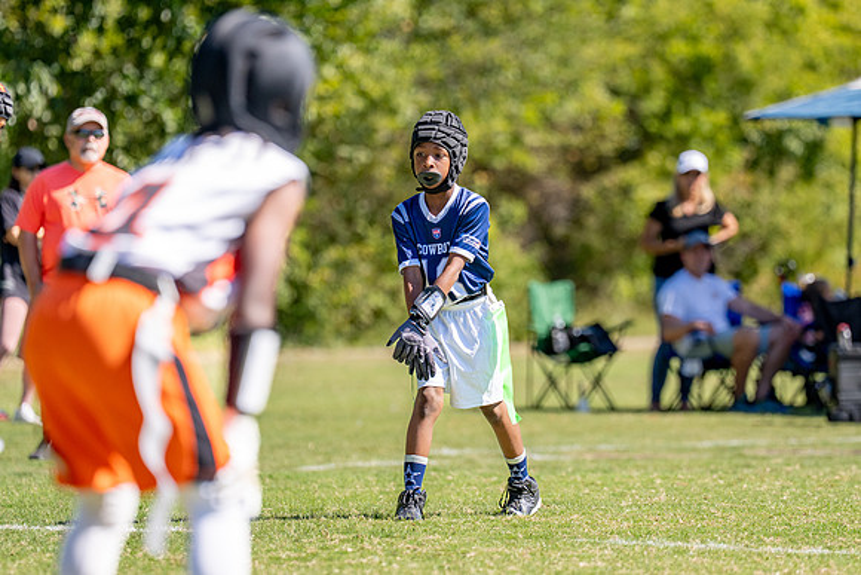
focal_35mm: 264
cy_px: 275
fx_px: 6309
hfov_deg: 7.8
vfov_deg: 5.2
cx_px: 467
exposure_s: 1/2000
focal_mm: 167
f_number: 2.8
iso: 160
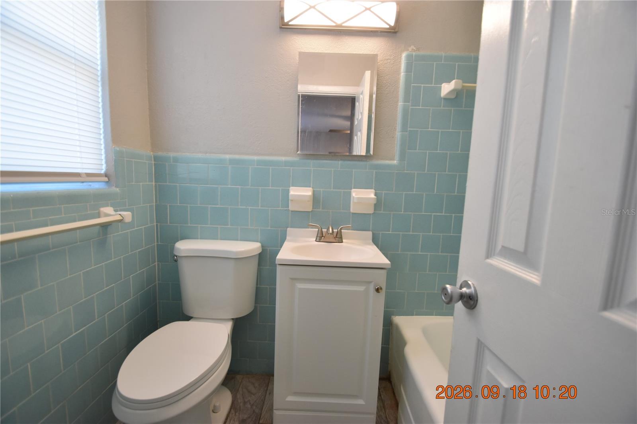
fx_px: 265
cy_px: 212
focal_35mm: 15
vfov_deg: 77.3
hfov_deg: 100.4
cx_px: 318
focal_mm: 10
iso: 800
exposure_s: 1/60
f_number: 3.5
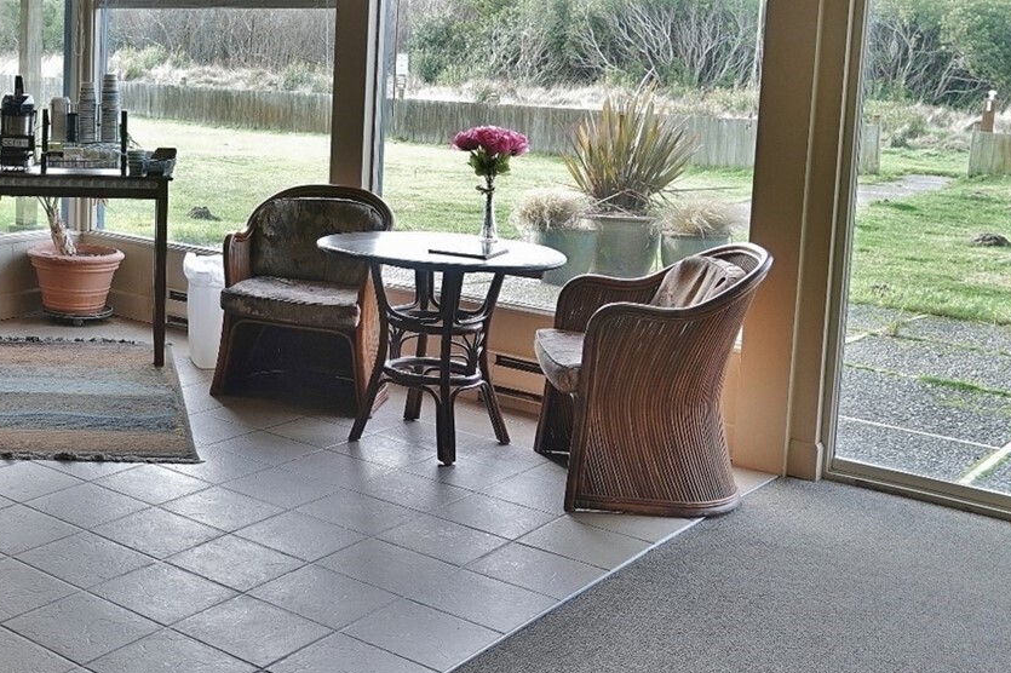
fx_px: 1291
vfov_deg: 28.8
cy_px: 171
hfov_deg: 39.7
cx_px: 108
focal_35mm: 46
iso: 100
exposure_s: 1/80
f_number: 2.5
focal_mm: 8.84
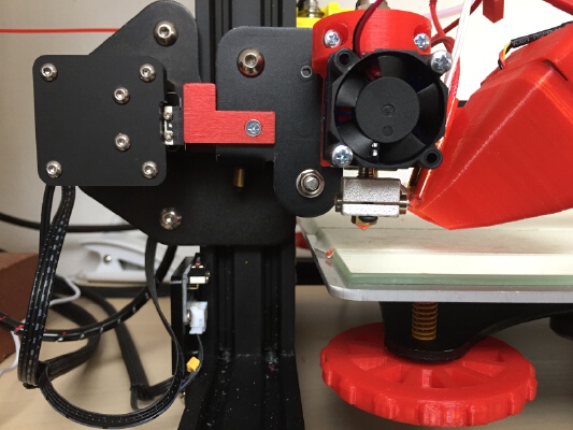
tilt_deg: -6.0
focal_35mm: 29
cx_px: 286
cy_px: 215
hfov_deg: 61.6
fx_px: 480
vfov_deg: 48.2
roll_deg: -0.4
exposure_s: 1/33
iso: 160
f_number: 2.2
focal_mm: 4.15
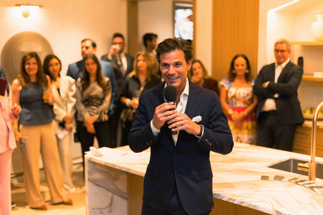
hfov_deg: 39.6
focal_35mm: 50
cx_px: 162
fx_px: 449
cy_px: 108
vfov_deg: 27.0
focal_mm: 50
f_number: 1.8
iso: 2000
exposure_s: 1/250
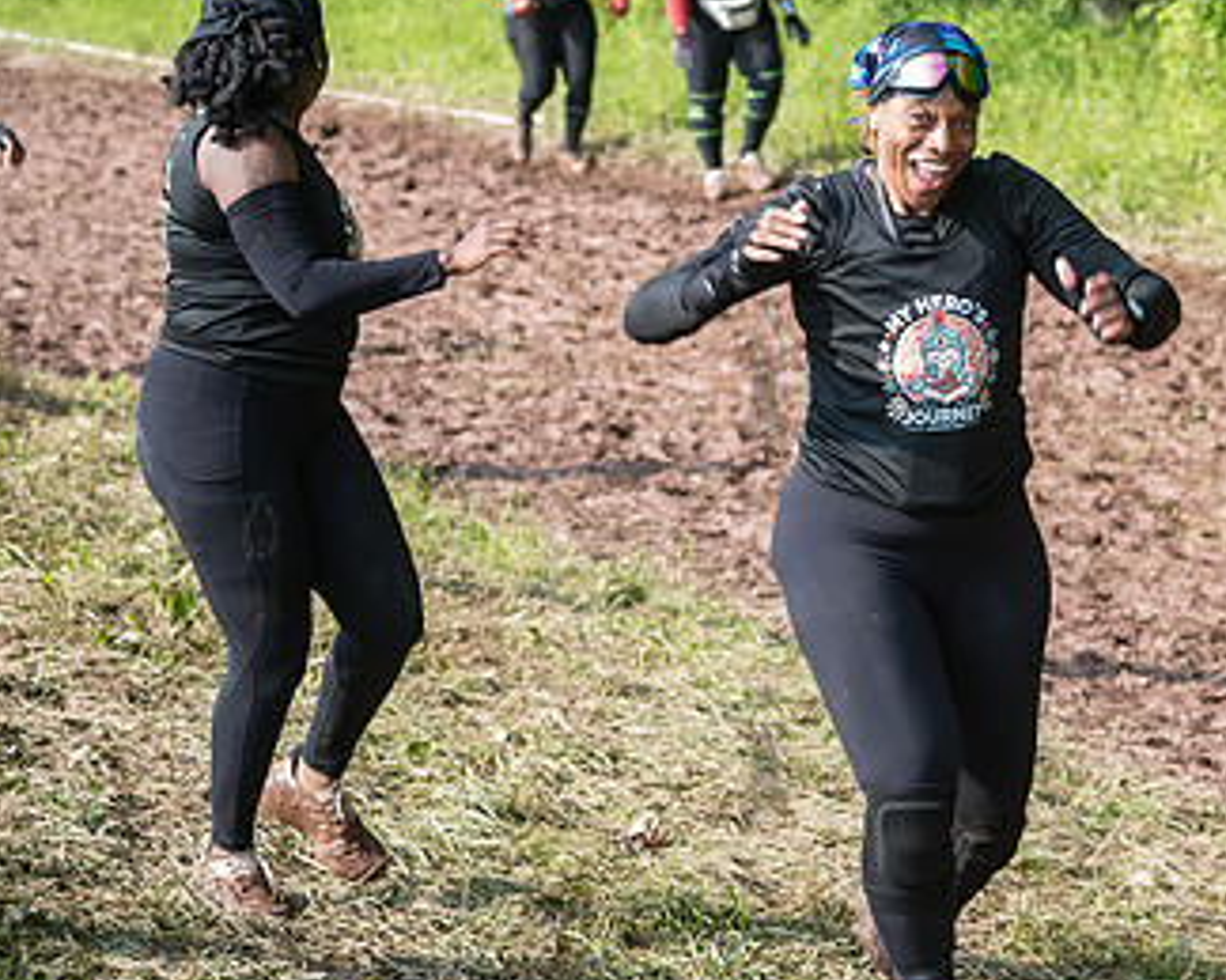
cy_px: 267
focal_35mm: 159
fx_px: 5768
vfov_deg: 9.7
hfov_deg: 12.1
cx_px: 846
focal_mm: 80
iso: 250
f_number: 4.5
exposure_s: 1/200
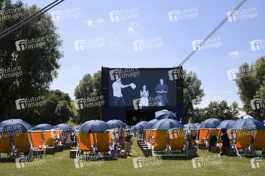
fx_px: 257
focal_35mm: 35
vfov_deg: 37.8
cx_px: 132
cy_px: 88
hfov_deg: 54.5
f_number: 14
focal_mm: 35
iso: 250
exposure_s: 1/160
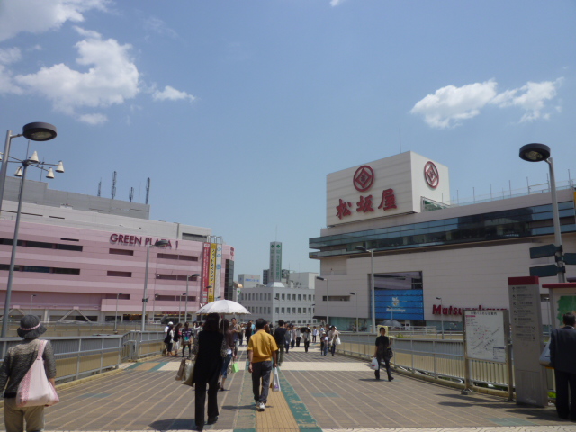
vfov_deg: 54.9
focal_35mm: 25
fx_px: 416
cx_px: 288
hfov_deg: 69.4
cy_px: 216
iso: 80
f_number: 5.6
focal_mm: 4.5
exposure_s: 1/500
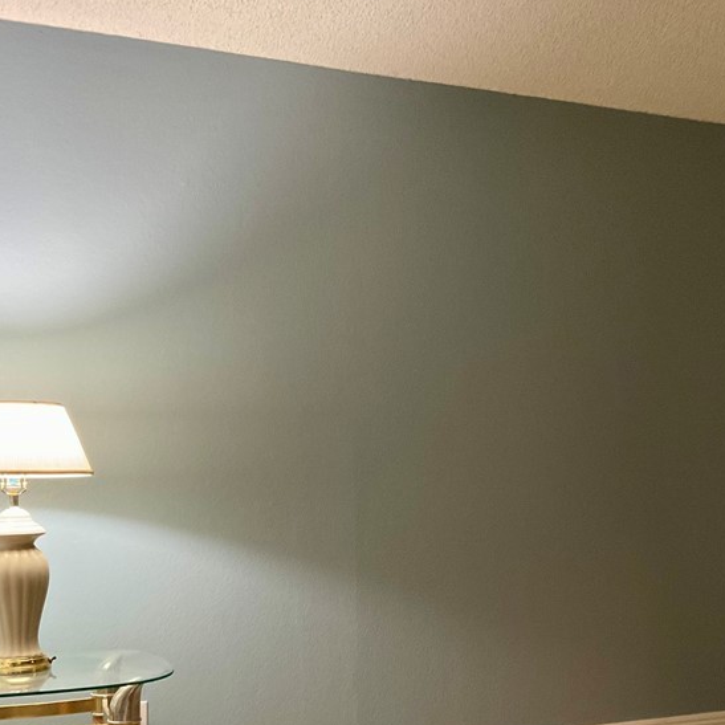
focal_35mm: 48
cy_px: 488
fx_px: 1137
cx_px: 445
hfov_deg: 35.2
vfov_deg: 35.0
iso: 250
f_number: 1.8
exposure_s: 1/60
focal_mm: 3
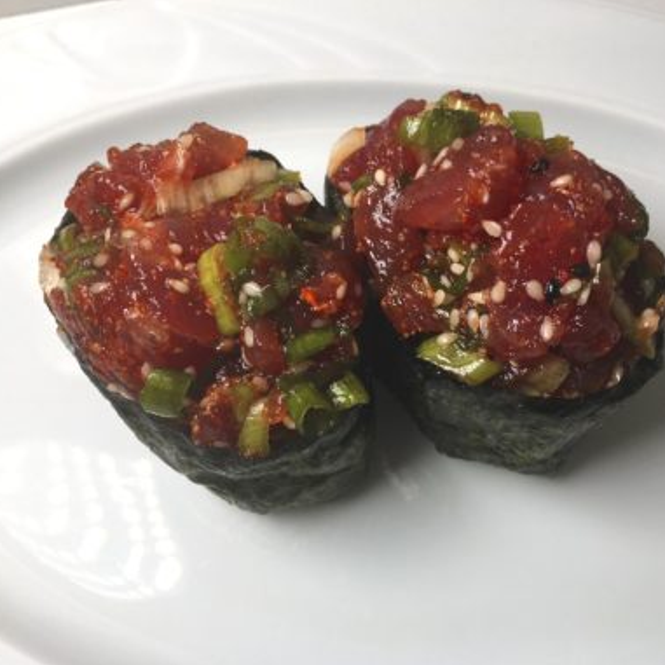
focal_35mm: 35
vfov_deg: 47.2
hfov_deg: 47.0
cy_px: 339
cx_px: 386
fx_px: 761
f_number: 2.2
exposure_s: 1/190
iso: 25
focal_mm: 4.15
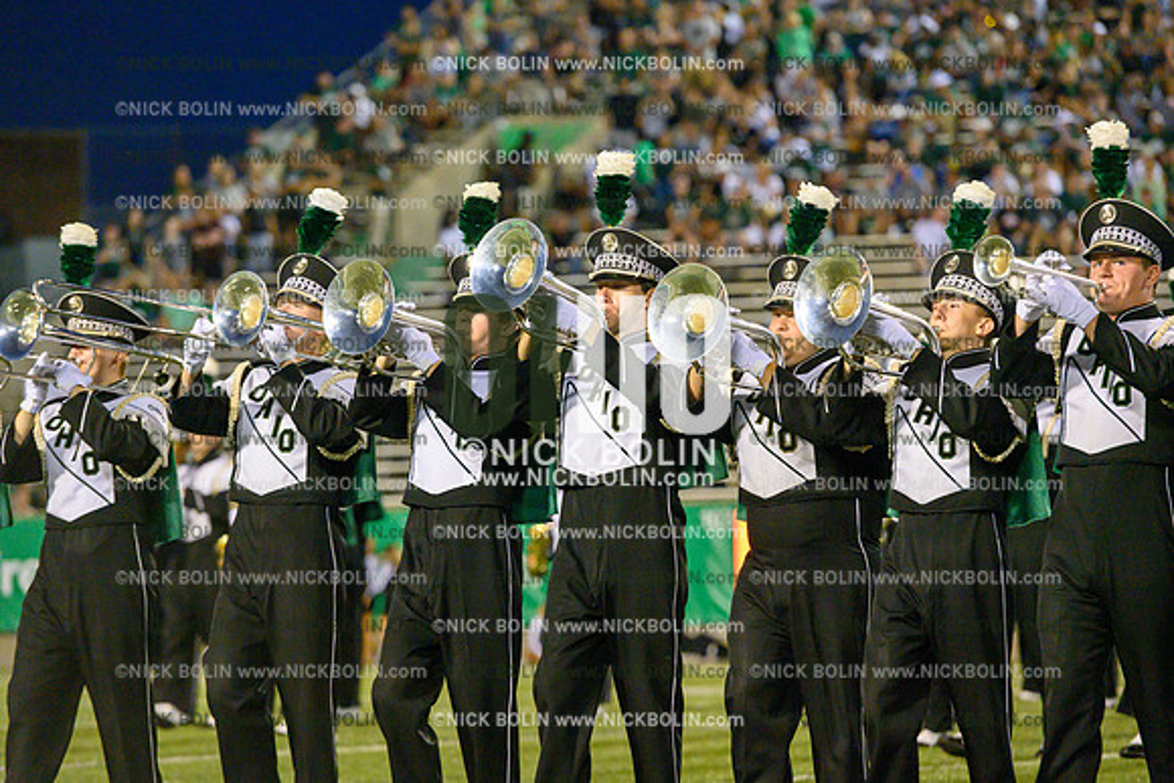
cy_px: 392
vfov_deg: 7.6
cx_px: 587
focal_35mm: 180
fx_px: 5871
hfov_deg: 11.4
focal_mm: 180
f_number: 4
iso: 10000
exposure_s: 1/1000
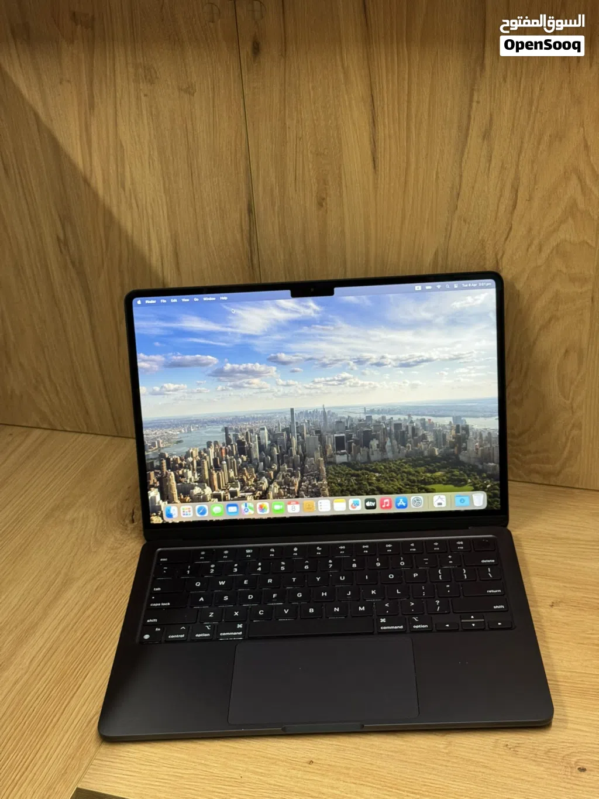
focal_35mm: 48
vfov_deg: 39.7
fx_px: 1107
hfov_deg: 30.3
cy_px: 400
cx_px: 300
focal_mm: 6.76
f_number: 1.78
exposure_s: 1/60
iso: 125
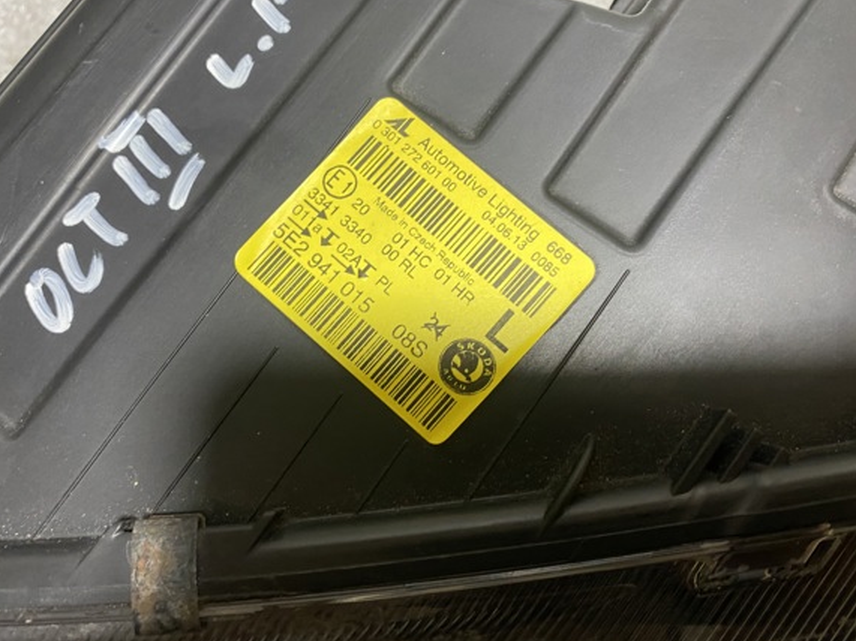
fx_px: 692
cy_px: 321
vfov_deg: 49.7
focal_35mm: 28
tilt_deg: -88.6
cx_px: 403
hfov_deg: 63.4
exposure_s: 1/50
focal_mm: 4.25
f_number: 1.8
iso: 320
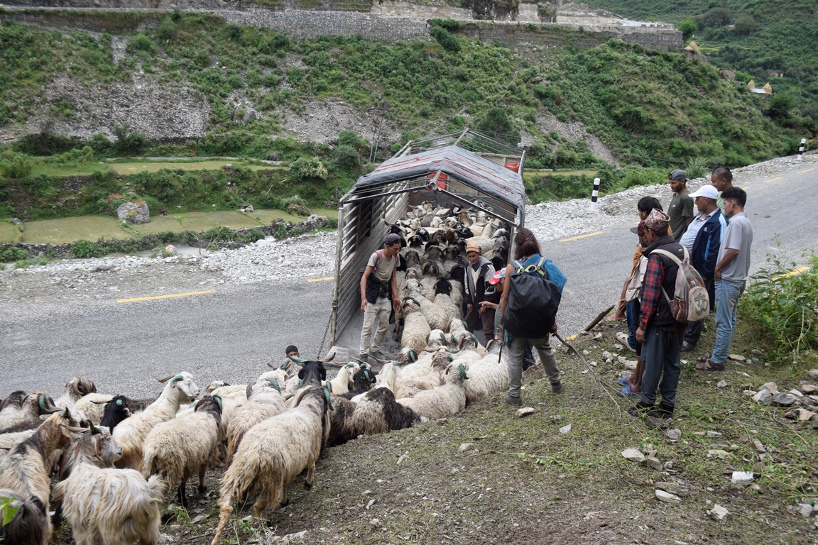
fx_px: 784
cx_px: 409
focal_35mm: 34
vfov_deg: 38.4
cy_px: 272
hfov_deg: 55.1
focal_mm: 23
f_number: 8
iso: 400
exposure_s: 1/250
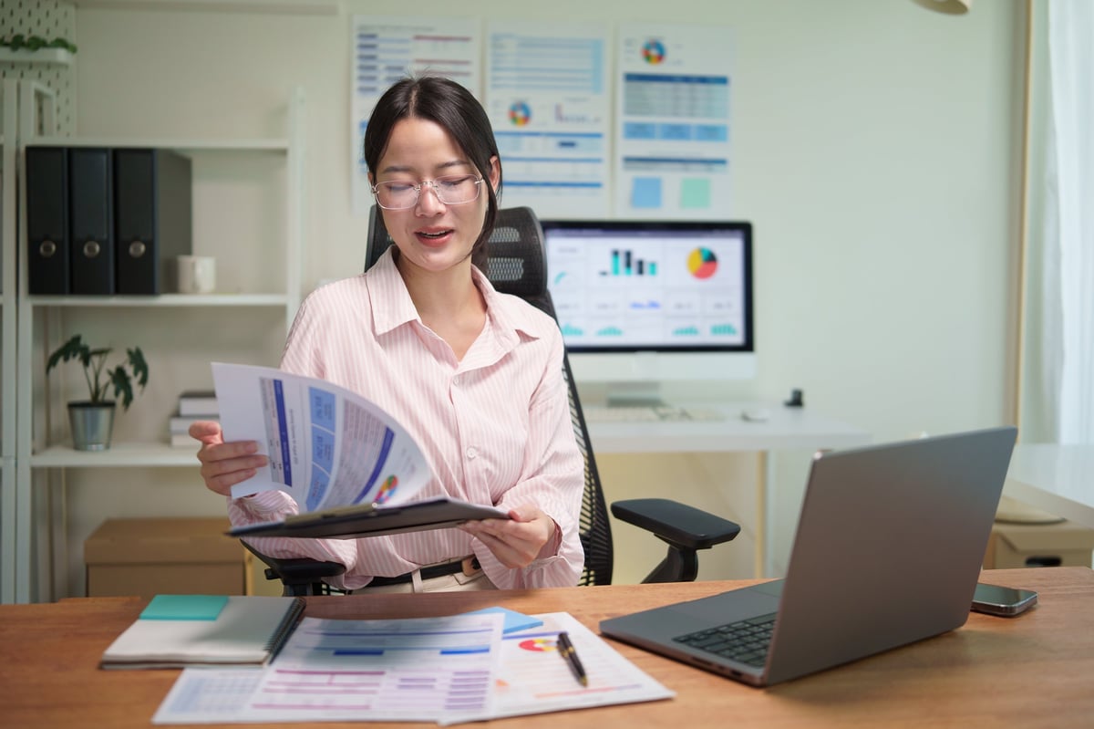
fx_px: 1230
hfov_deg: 47.9
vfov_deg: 33.0
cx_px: 547
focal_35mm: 40
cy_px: 364
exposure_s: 1/500
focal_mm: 27
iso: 100
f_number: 1.2
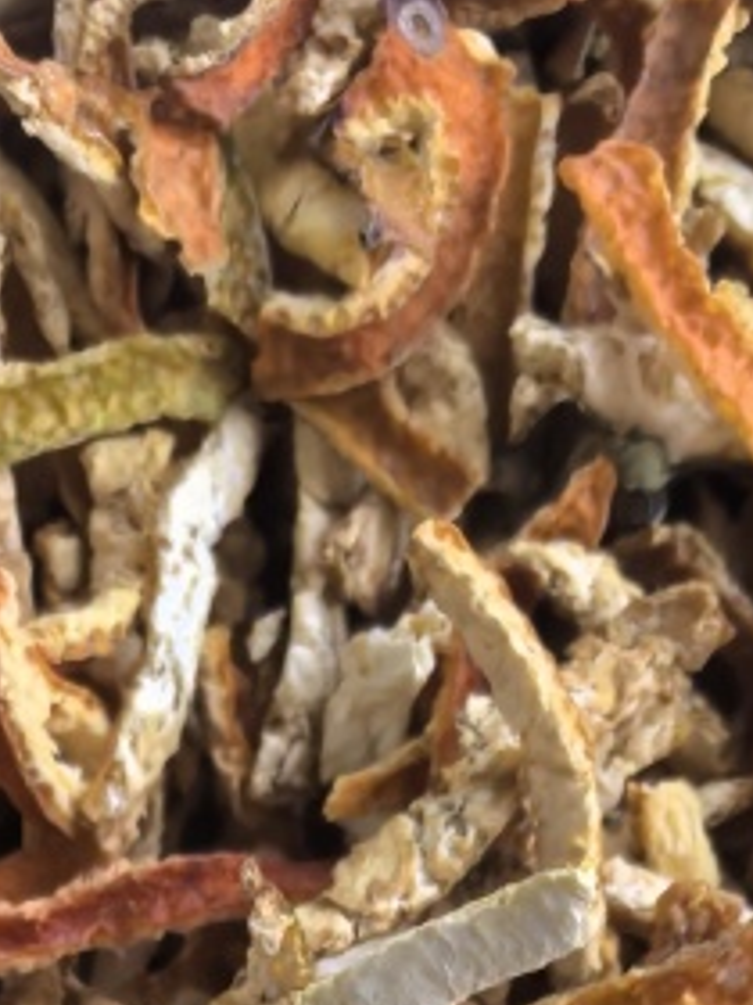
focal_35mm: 103
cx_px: -36
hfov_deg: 14.1
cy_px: 1707
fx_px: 2987
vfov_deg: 16.5
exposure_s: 1/100
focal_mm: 5.75
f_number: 2
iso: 320
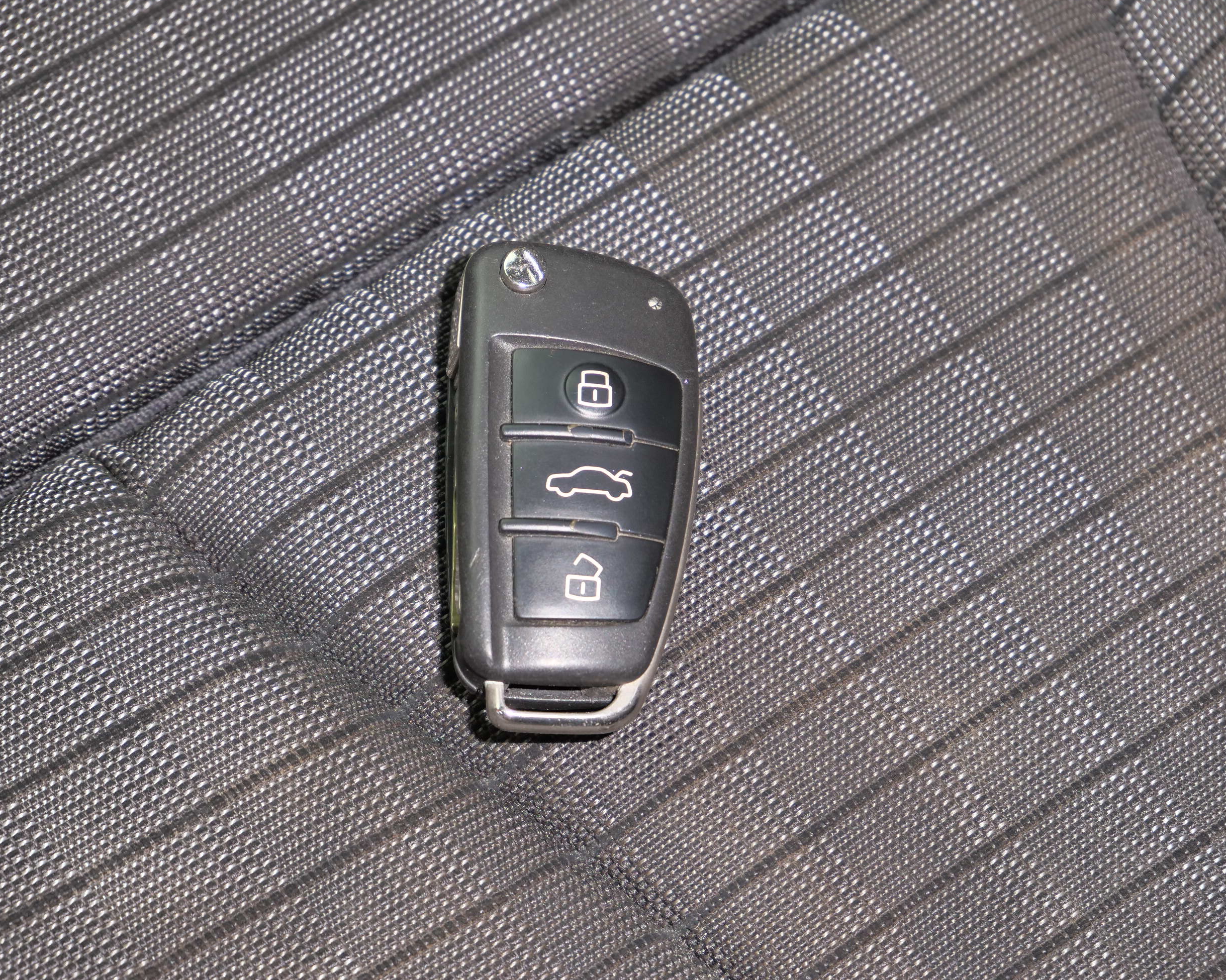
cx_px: 594
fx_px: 4572
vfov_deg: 12.2
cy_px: 491
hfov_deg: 15.3
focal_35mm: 126
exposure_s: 1/30
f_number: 5.6
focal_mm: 60
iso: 400
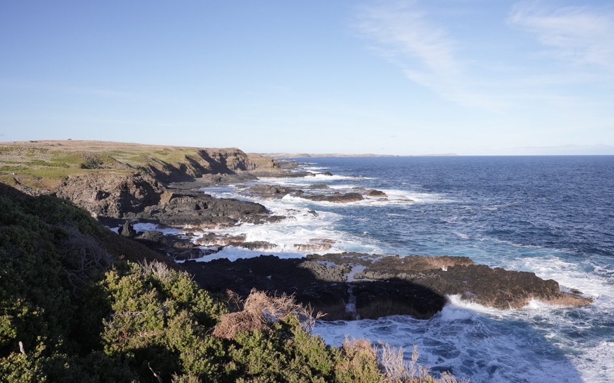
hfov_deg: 70.4
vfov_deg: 47.5
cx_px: 308
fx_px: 435
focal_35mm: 26
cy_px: 208
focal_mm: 25
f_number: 6.3
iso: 3200
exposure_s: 1/8000
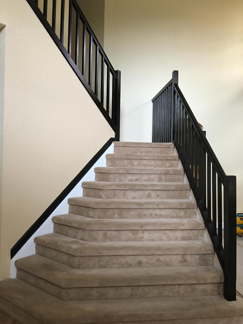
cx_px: 122
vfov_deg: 61.7
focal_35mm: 29
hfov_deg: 48.2
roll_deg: -1.3
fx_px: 271
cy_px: 162
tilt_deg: +0.4
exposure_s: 1/15
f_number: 2.2
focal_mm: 4.15
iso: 50
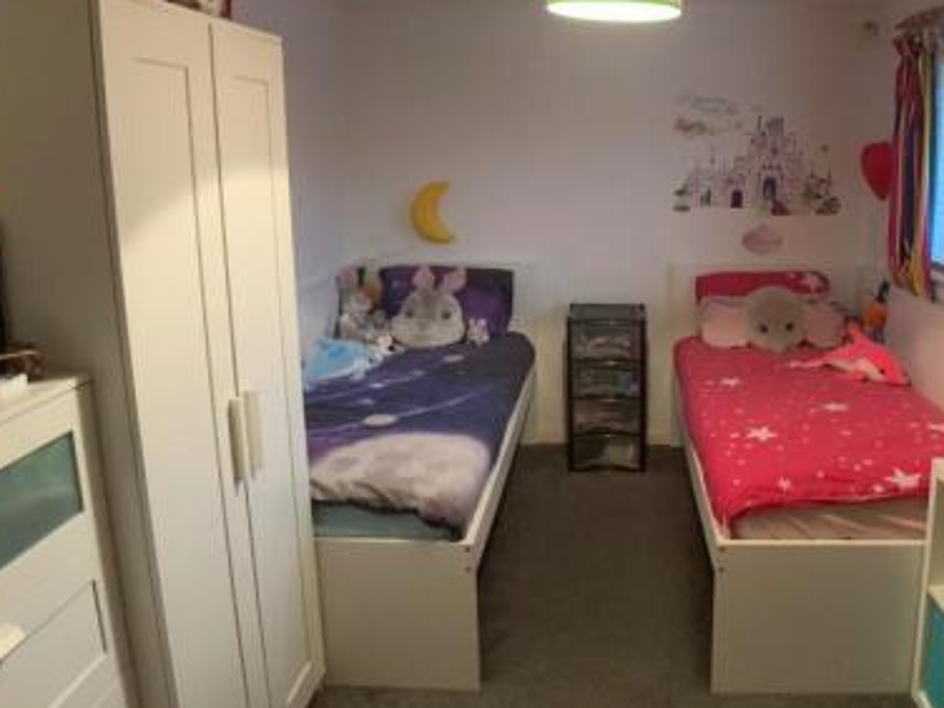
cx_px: 579
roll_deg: +0.3
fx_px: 1227
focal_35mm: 45
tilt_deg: -13.4
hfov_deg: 41.8
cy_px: 323
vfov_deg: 32.2
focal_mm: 3
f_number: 1.8
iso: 160
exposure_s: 1/50
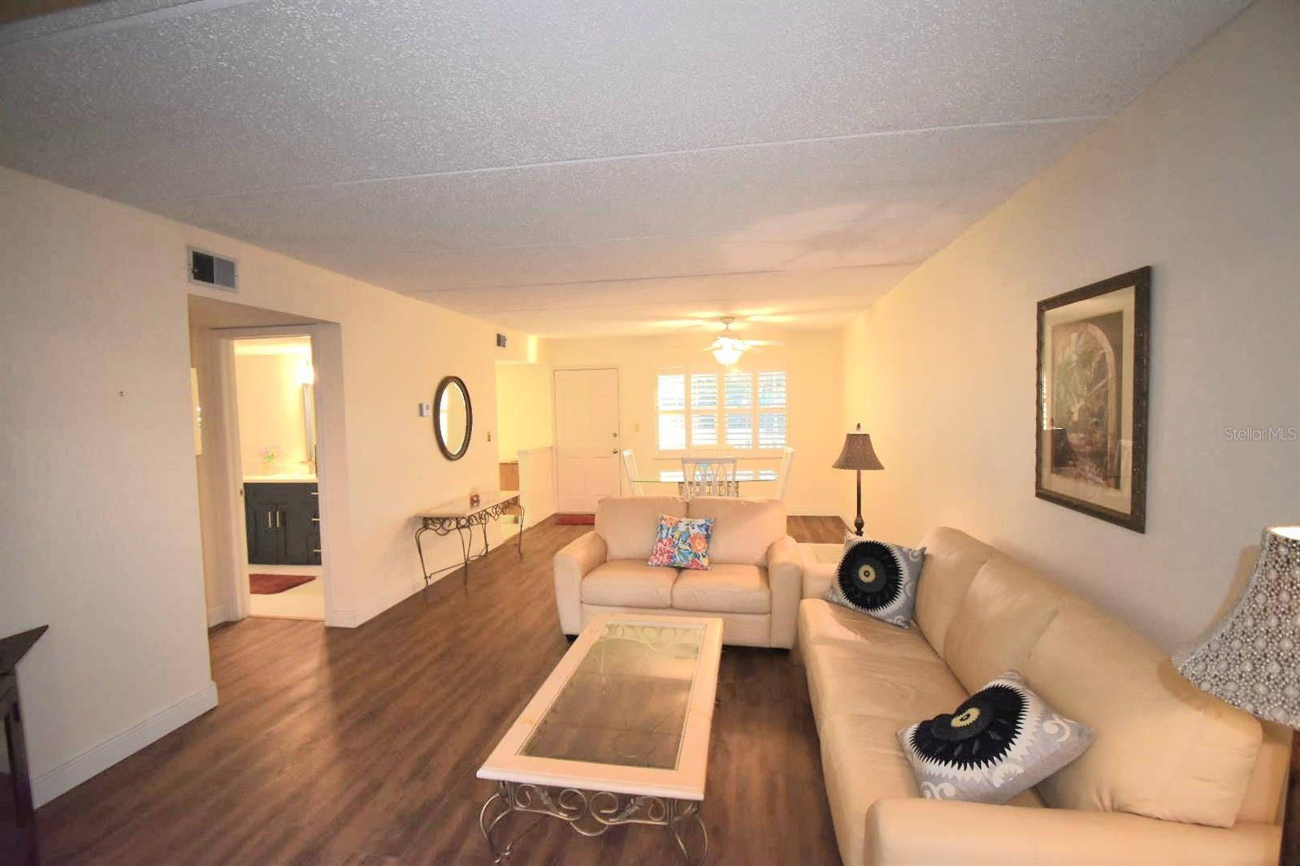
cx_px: 650
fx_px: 542
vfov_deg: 77.3
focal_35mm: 15
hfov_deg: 100.4
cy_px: 433
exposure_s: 1/80
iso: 800
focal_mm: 10
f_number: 4.5
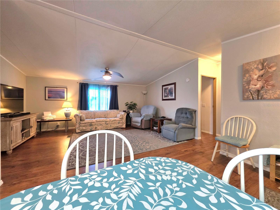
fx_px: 105
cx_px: 140
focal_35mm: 13
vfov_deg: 89.9
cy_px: 105
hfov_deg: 106.2
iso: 250
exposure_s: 1/60.2
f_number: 1.9
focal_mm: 2.2
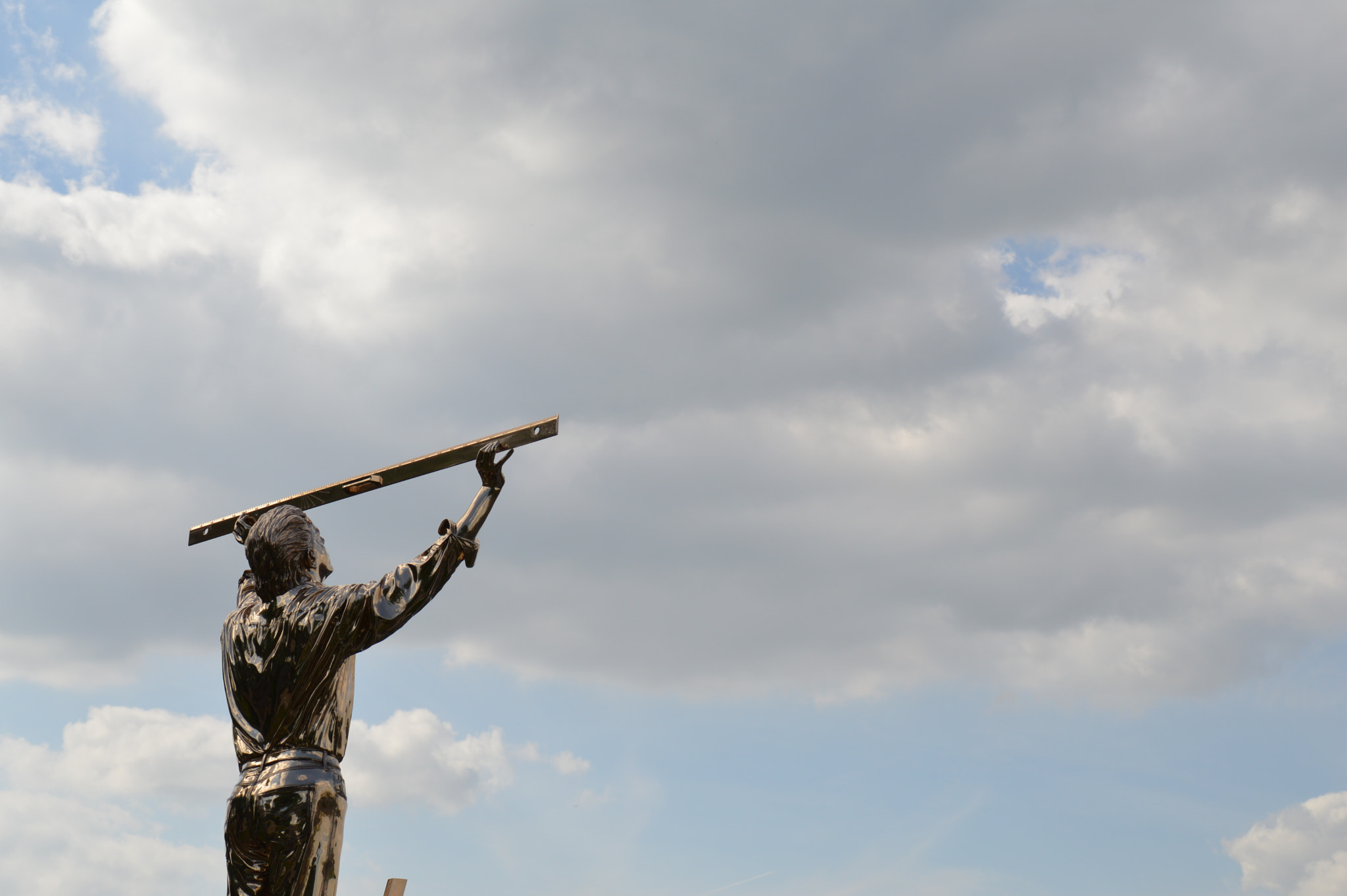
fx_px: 2692
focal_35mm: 72
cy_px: 448
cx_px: 674
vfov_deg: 18.9
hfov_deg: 28.1
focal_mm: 48
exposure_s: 1/320
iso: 100
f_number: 9
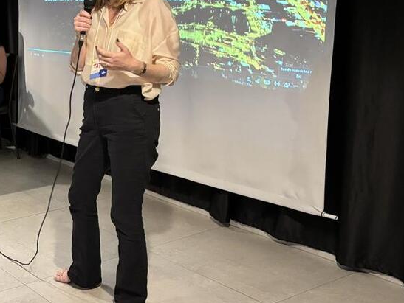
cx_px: -25
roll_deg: +2.4
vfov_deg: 25.6
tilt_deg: -10.4
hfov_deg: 30.6
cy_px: 113
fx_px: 666
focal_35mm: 57
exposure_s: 1/40
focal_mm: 5.96
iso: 640
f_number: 1.6
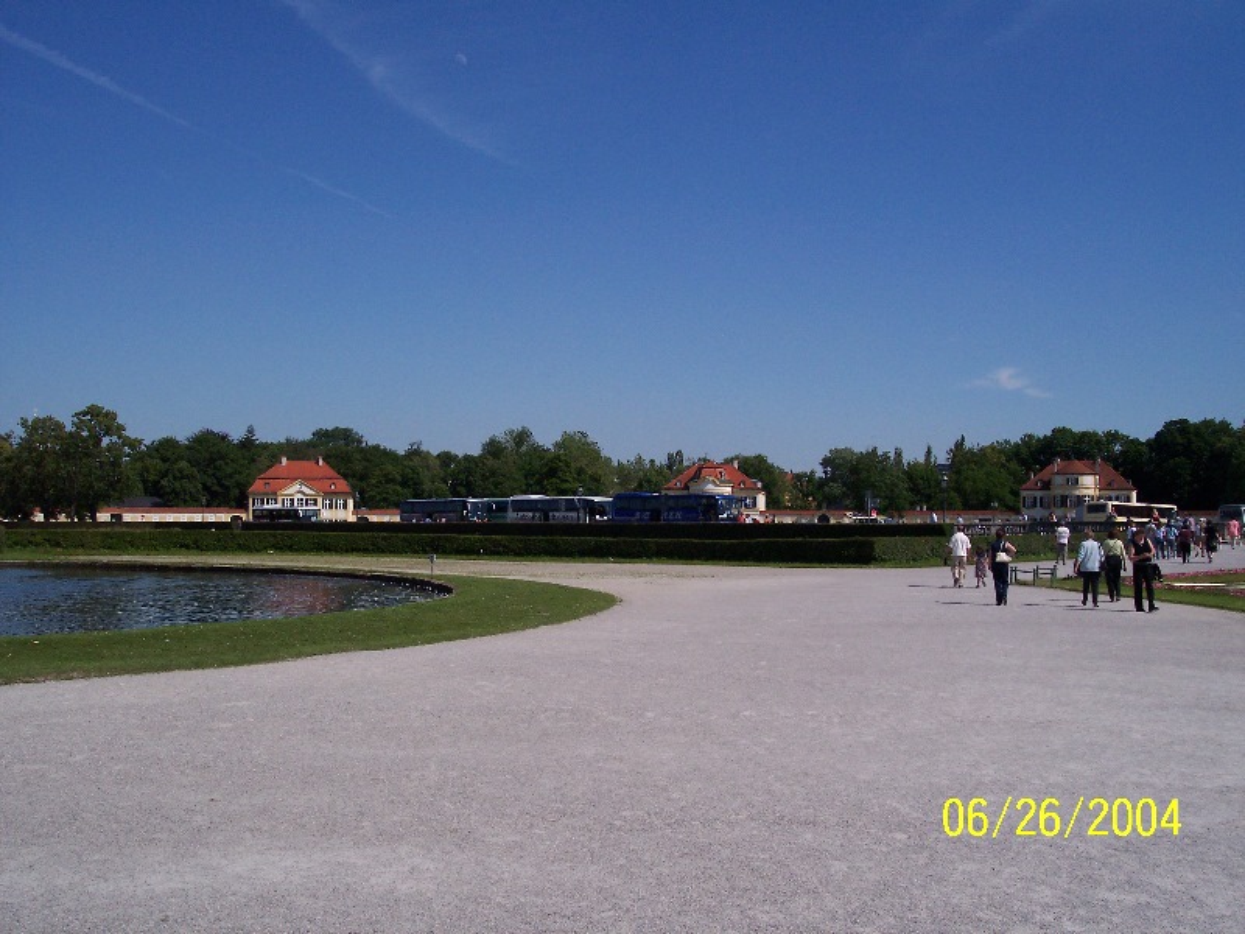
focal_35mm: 38
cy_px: 467
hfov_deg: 49.0
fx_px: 1367
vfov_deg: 37.7
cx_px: 622
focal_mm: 8
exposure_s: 1/1000
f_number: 4.8
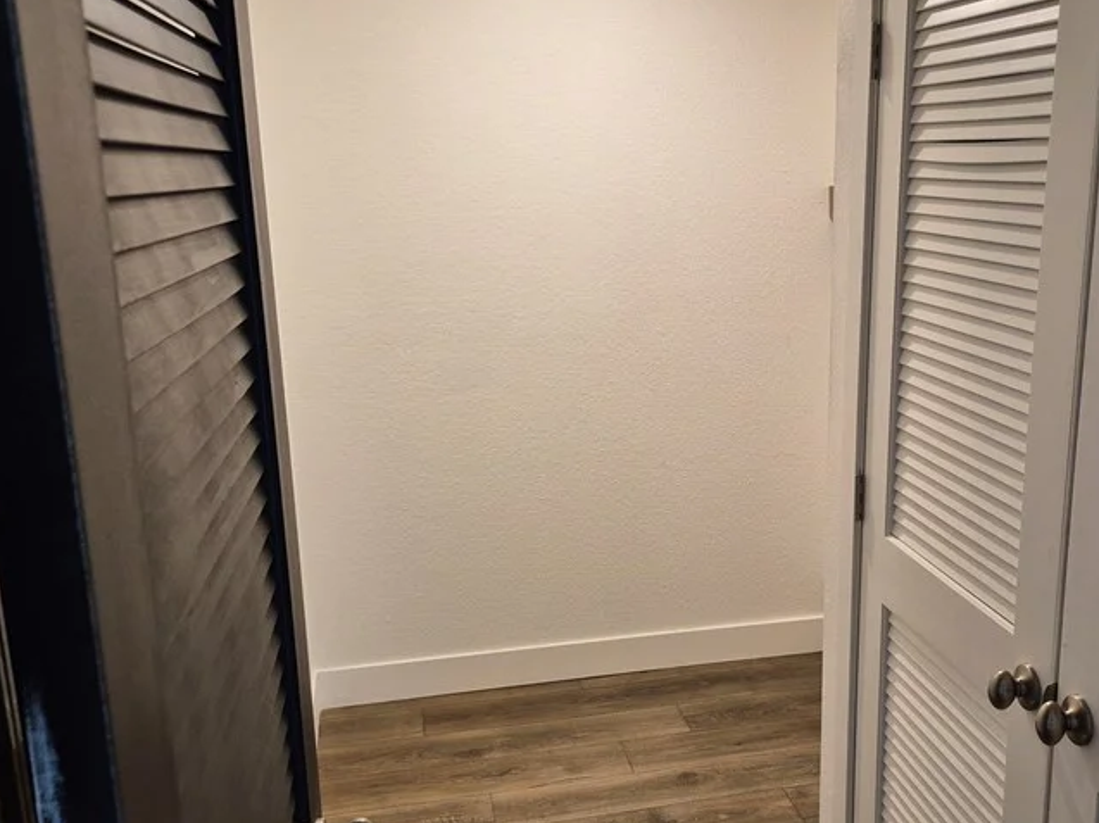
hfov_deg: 49.3
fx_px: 1174
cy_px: 500
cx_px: 730
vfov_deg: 38.4
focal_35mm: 37
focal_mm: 5.4
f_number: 1.8
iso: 320
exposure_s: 1/120
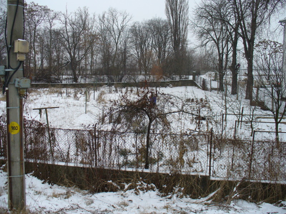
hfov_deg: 50.1
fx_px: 306
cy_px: 107
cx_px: 143
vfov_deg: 38.7
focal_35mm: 37
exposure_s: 1/400
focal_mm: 6.1
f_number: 2.8
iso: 100
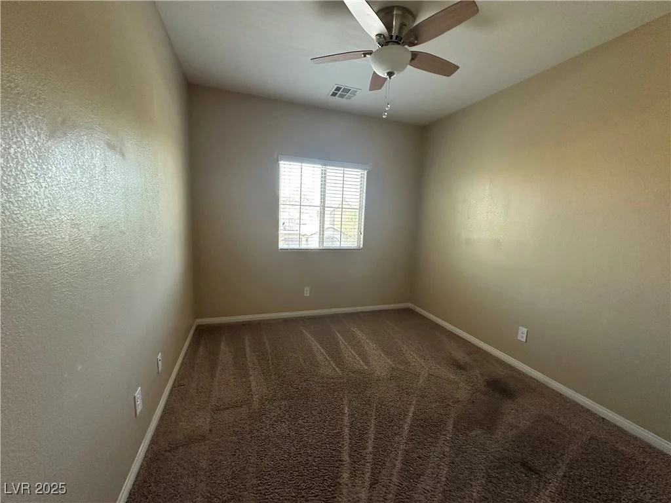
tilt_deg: -6.2
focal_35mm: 14
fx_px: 271
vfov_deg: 85.7
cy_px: 252
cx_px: 336
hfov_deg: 102.1
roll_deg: -2.4
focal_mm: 2.22
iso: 250
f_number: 2.2
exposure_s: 1/120
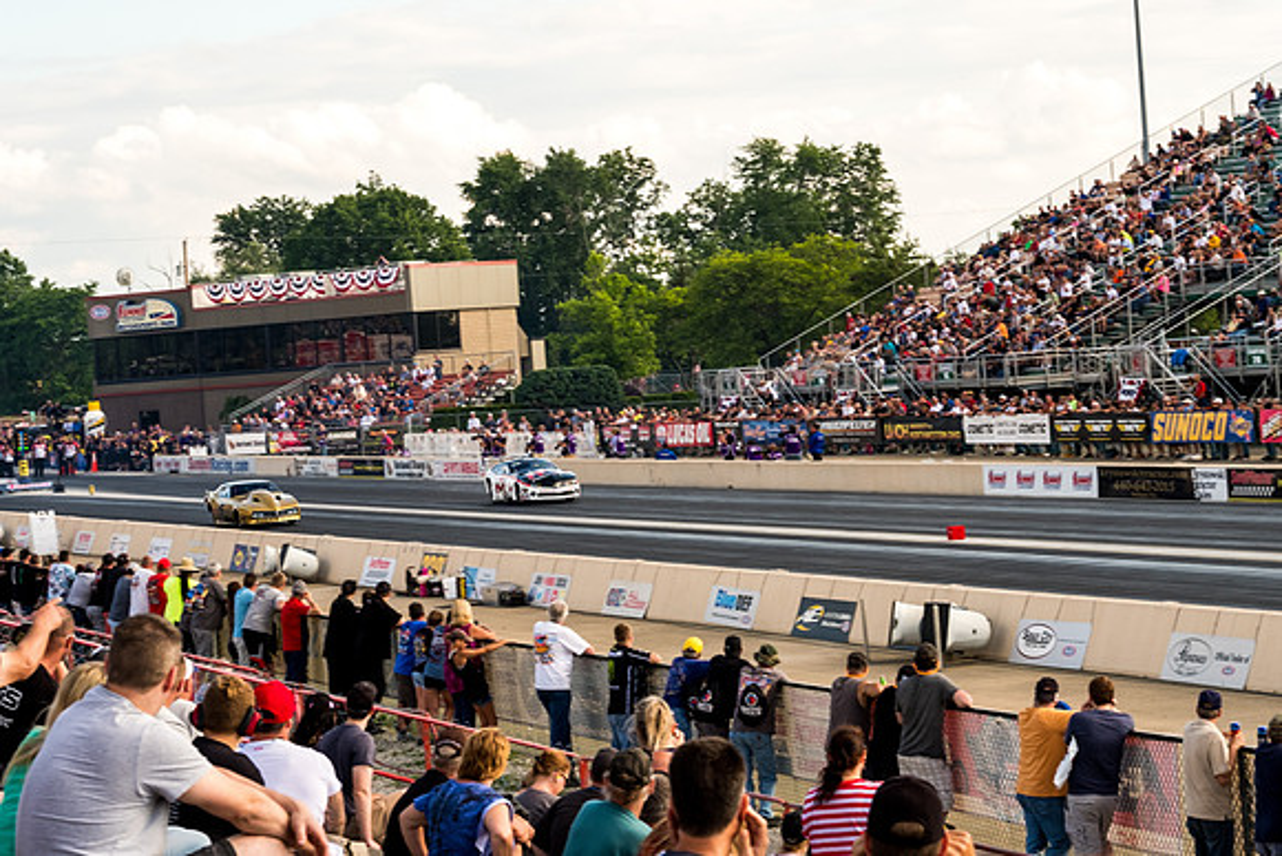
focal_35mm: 112
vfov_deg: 12.2
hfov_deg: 18.3
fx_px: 3989
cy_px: 428
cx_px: 641
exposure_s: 1/200
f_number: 9
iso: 400
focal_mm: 74.4
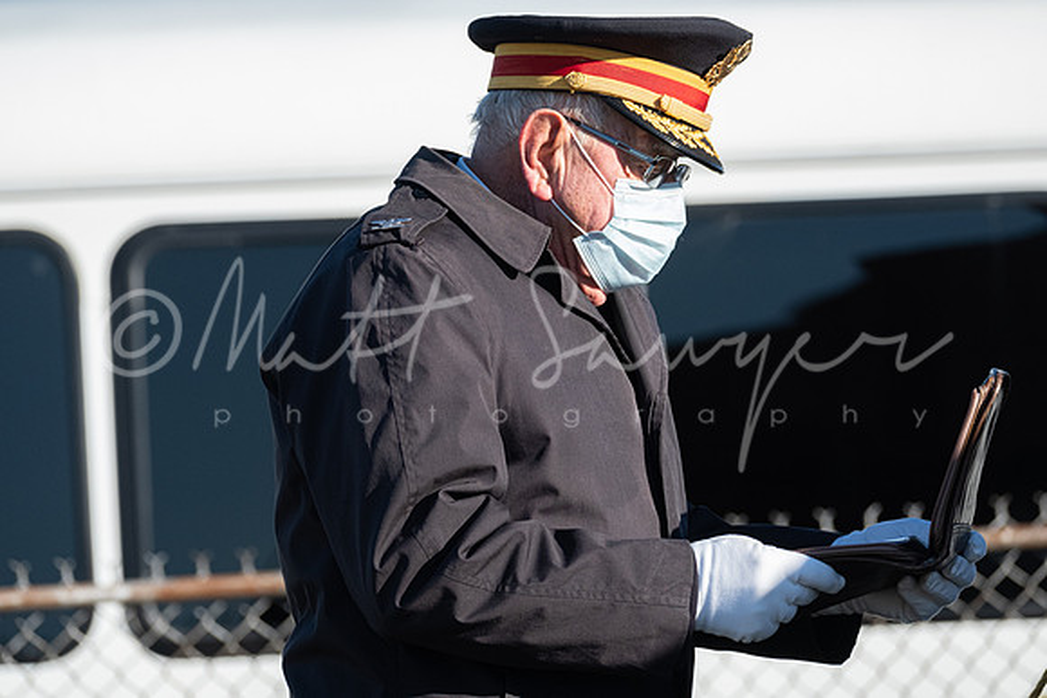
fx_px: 7447
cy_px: 349
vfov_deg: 5.4
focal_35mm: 256
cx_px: 524
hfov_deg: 8.0
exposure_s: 1/2000
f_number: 5
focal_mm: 170.5
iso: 800
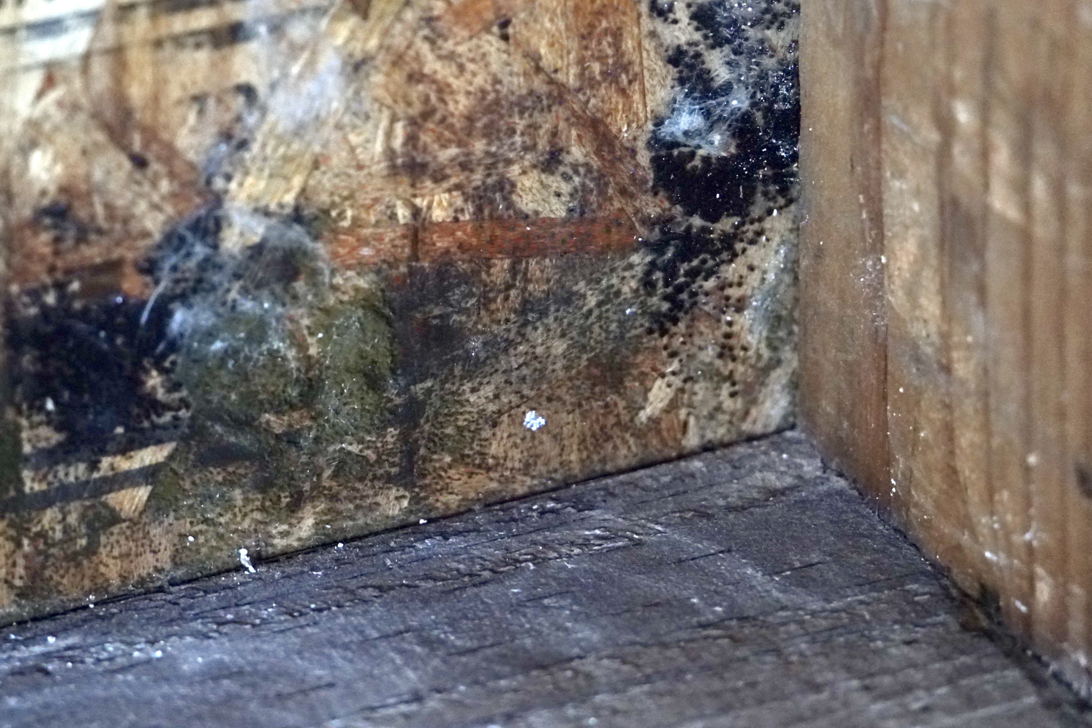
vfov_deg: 7.3
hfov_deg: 10.9
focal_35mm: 189
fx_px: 5732
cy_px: 454
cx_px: 363
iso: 6400
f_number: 2.8
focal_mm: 90
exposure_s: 1/500
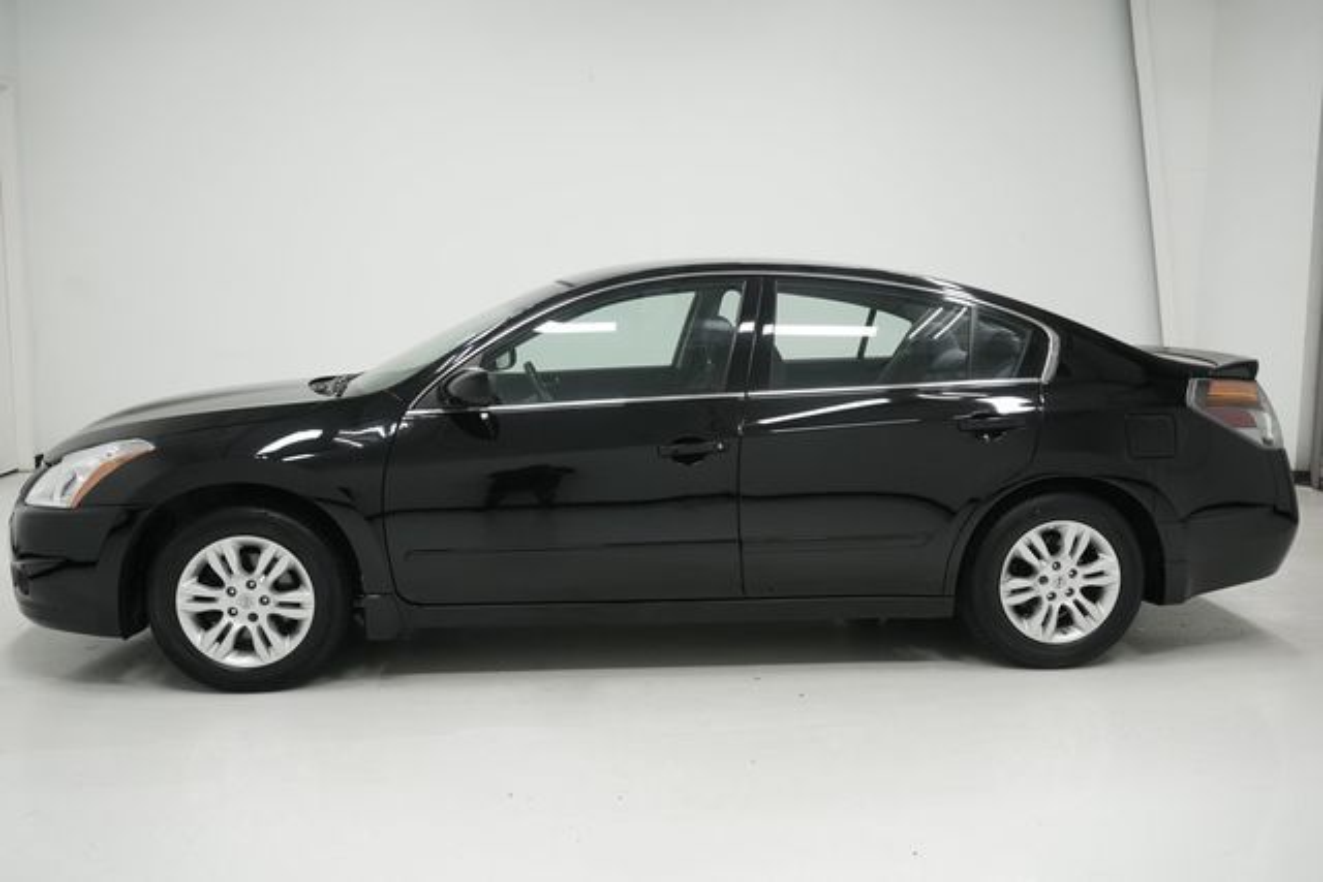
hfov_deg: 57.2
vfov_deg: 40.0
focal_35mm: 33
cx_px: 662
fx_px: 1213
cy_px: 441
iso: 640
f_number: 5.6
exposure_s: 1/200
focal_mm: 22
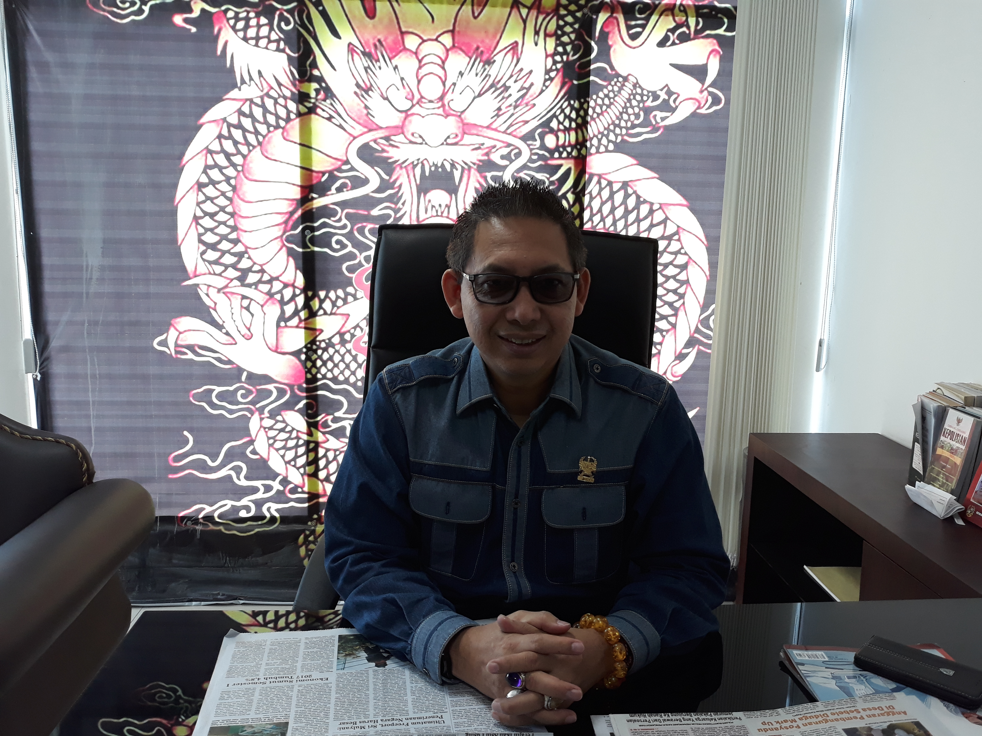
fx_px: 766
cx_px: 491
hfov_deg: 65.3
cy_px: 368
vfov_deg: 51.4
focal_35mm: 27
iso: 80
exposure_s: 1/50
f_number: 1.7
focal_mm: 3.71
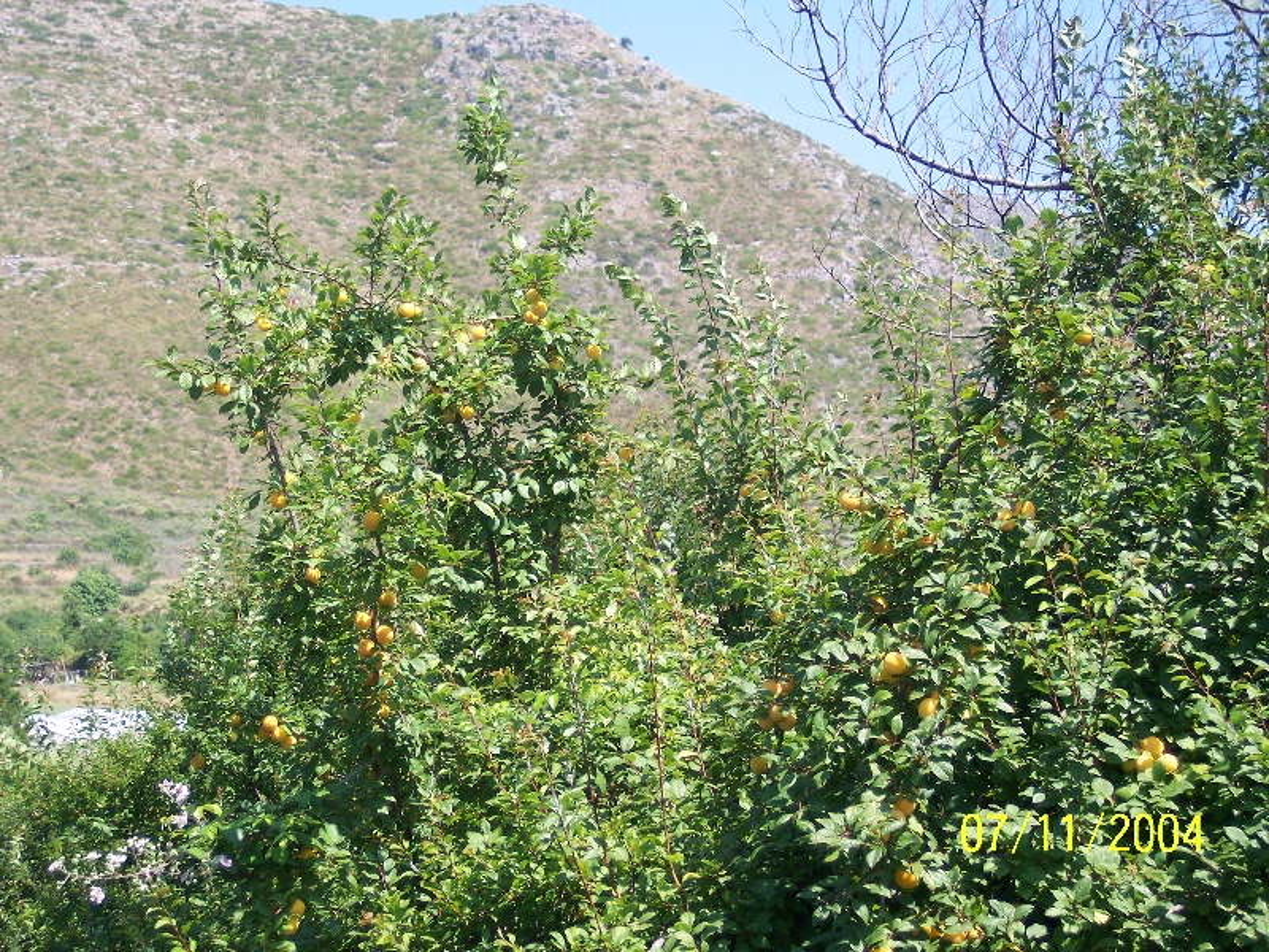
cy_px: 476
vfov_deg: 19.4
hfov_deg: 25.7
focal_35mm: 76
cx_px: 634
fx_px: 2786
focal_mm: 16
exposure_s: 1/700
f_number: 3.8
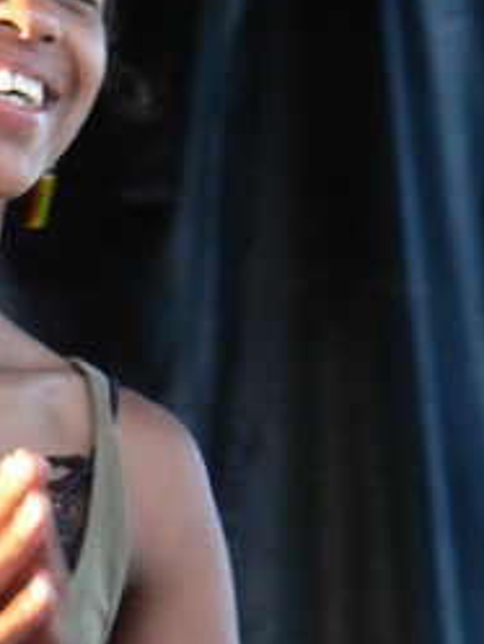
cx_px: -83
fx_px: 8606
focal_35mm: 462
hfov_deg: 3.2
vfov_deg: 4.3
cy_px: 435
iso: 64
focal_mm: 32.9
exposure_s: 1/30
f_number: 3.3
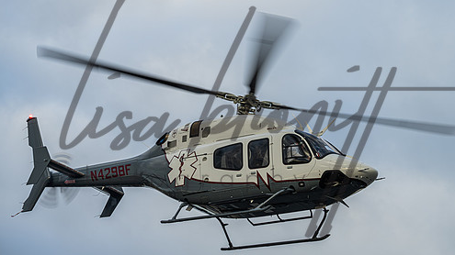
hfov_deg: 16.6
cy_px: 111
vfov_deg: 9.4
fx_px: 1556
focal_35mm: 129
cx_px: 265
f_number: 7.1
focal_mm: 105
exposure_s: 1/250
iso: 125
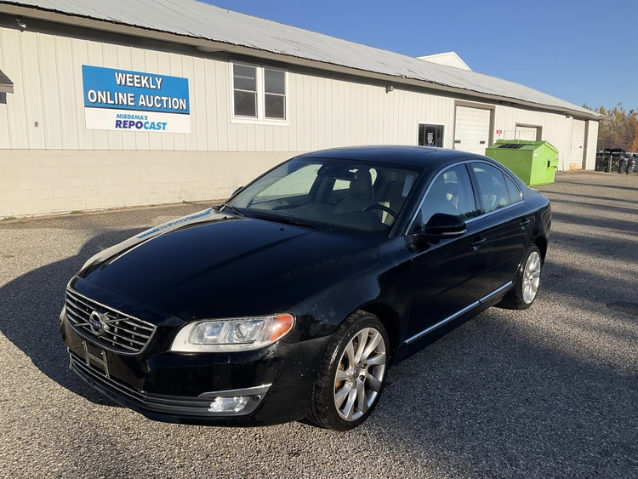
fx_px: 535
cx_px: 319
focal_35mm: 29
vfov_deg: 48.3
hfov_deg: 61.6
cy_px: 240
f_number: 1.8
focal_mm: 3
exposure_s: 1/2320
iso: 25
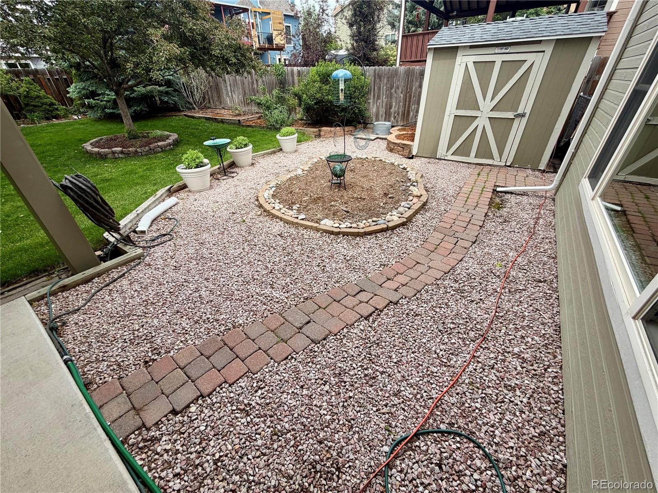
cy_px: 246
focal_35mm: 14
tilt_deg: -32.3
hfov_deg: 102.1
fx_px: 266
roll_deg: +2.0
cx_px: 329
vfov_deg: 85.7
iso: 40
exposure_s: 1/502
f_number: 2.2
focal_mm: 2.22
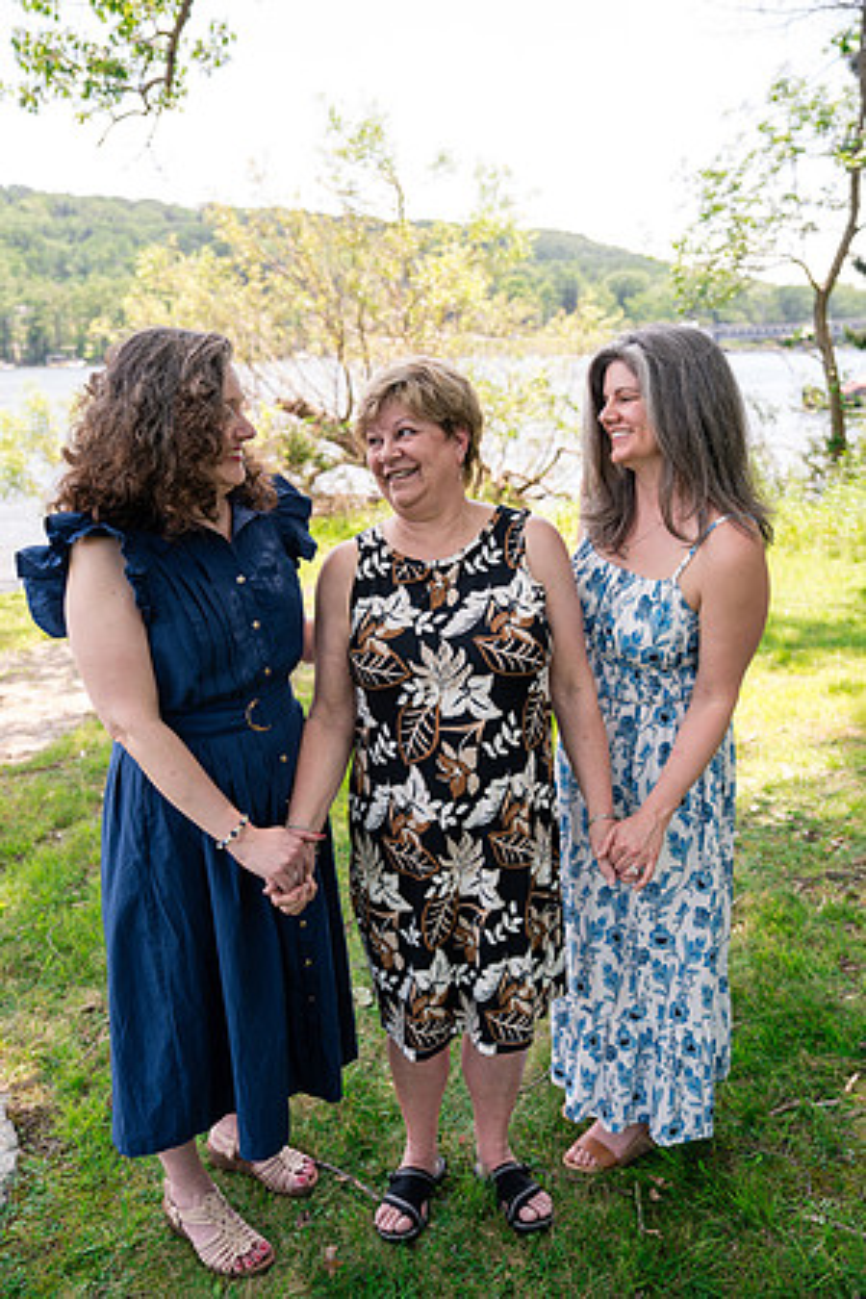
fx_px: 1046
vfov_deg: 63.7
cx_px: 433
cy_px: 650
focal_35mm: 29
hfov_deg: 45.0
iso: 125
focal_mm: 29
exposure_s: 1/250
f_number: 3.2
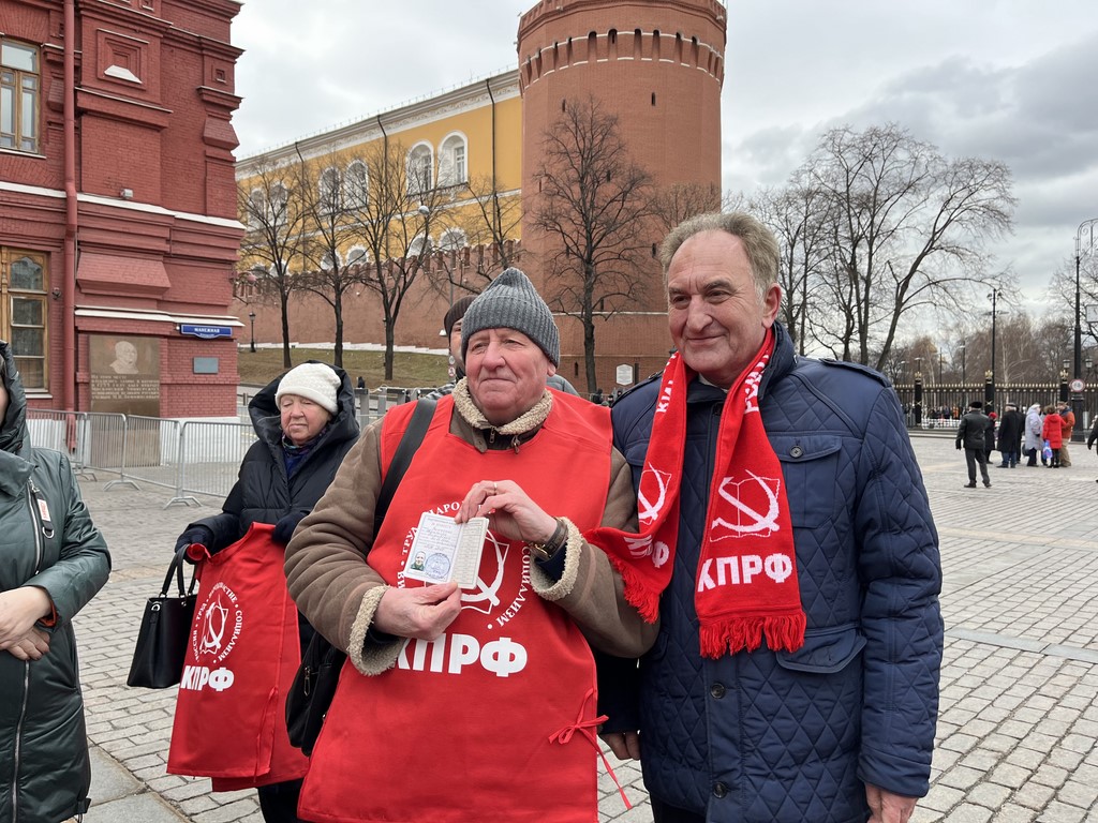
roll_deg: +0.2
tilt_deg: -1.9
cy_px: 412
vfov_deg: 53.1
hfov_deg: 67.3
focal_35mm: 26
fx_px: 825
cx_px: 549
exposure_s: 1/649
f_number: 1.6
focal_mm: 5.1
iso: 50
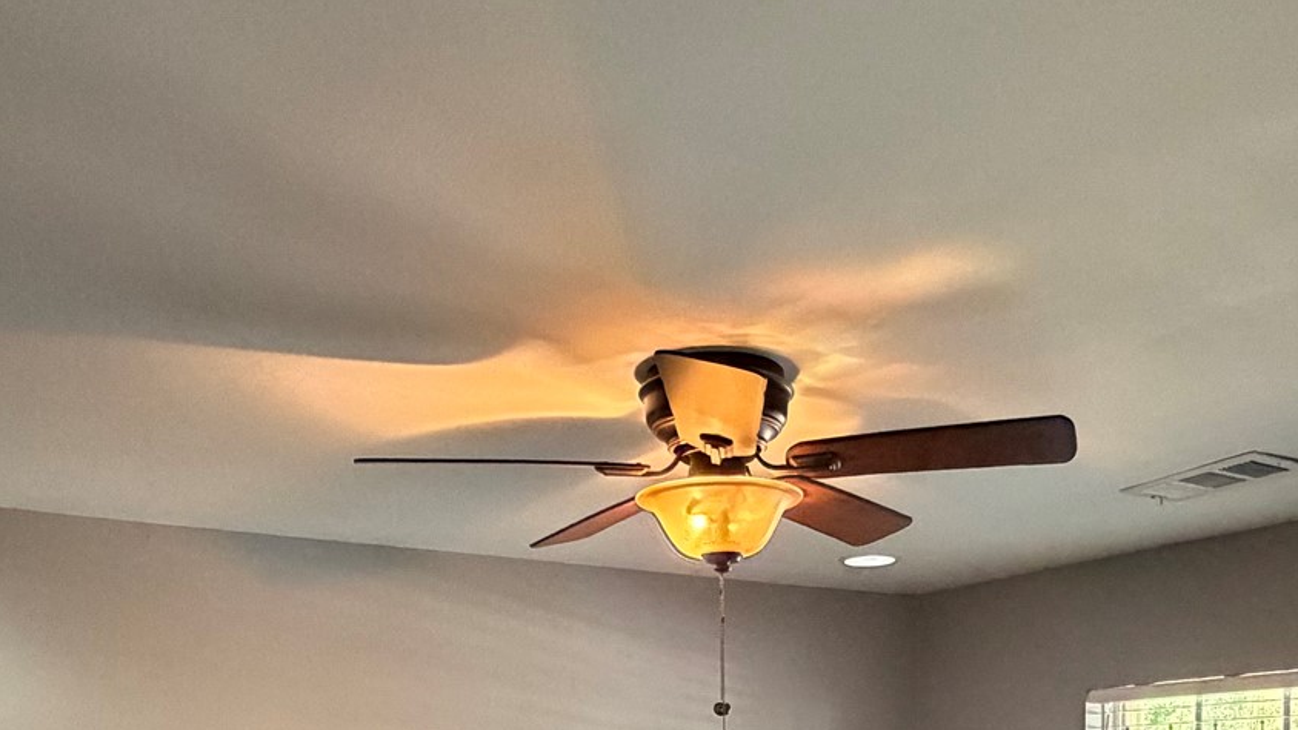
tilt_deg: -4.7
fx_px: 1274
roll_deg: +1.0
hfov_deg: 53.7
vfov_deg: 28.1
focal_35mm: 37
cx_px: 760
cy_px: 871
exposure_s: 1/60
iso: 800
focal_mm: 2.22
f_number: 2.2
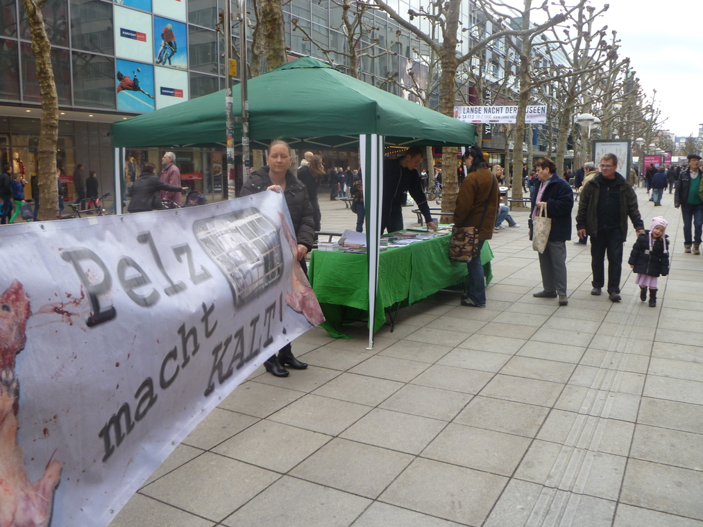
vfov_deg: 46.8
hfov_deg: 60.0
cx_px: 352
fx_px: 609
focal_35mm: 30
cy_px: 264
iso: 80
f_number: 3.4
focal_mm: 5.4
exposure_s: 1/100
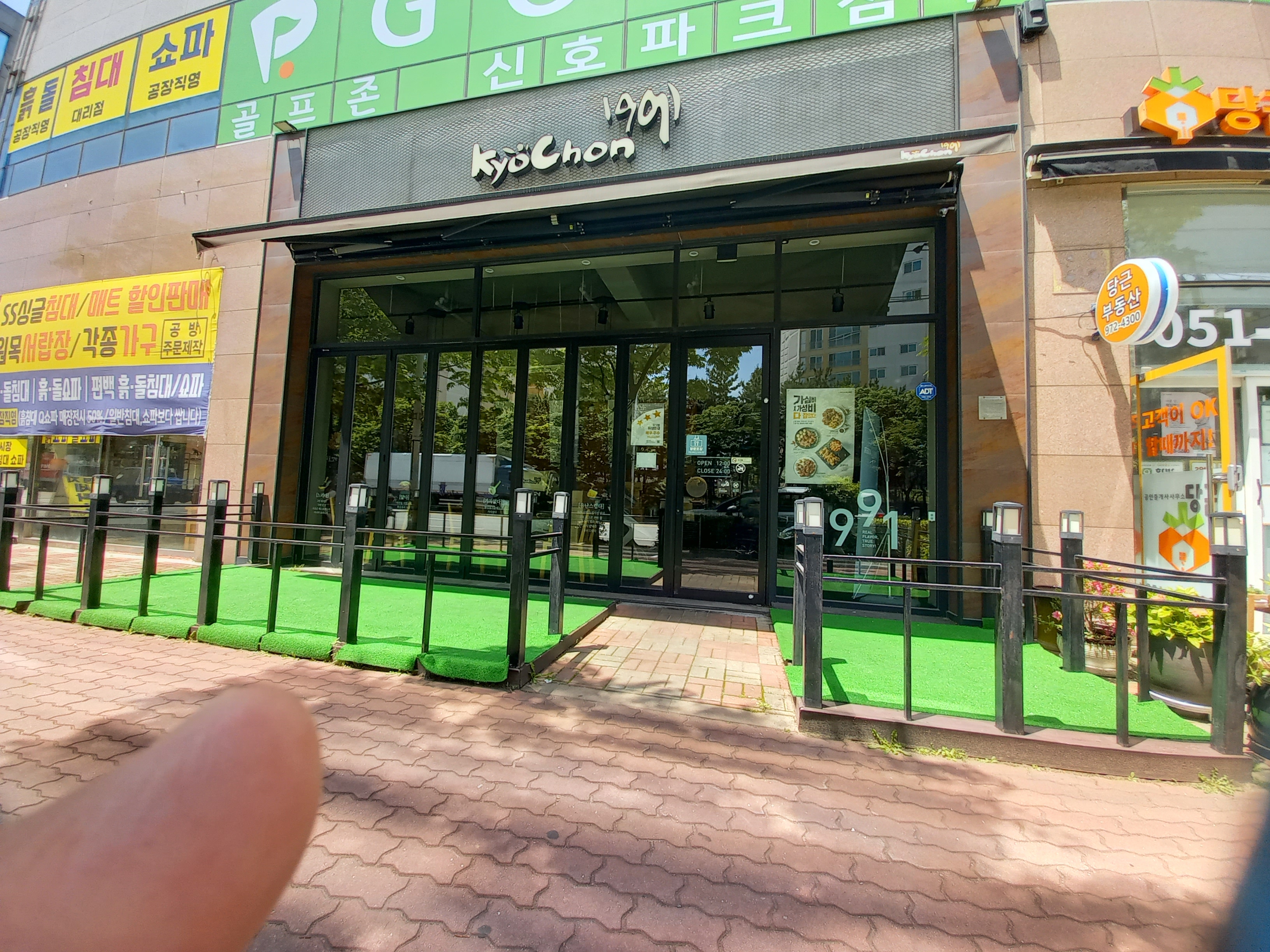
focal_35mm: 13
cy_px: 476
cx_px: 635
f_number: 2.2
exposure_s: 1/228
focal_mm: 1.42
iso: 40
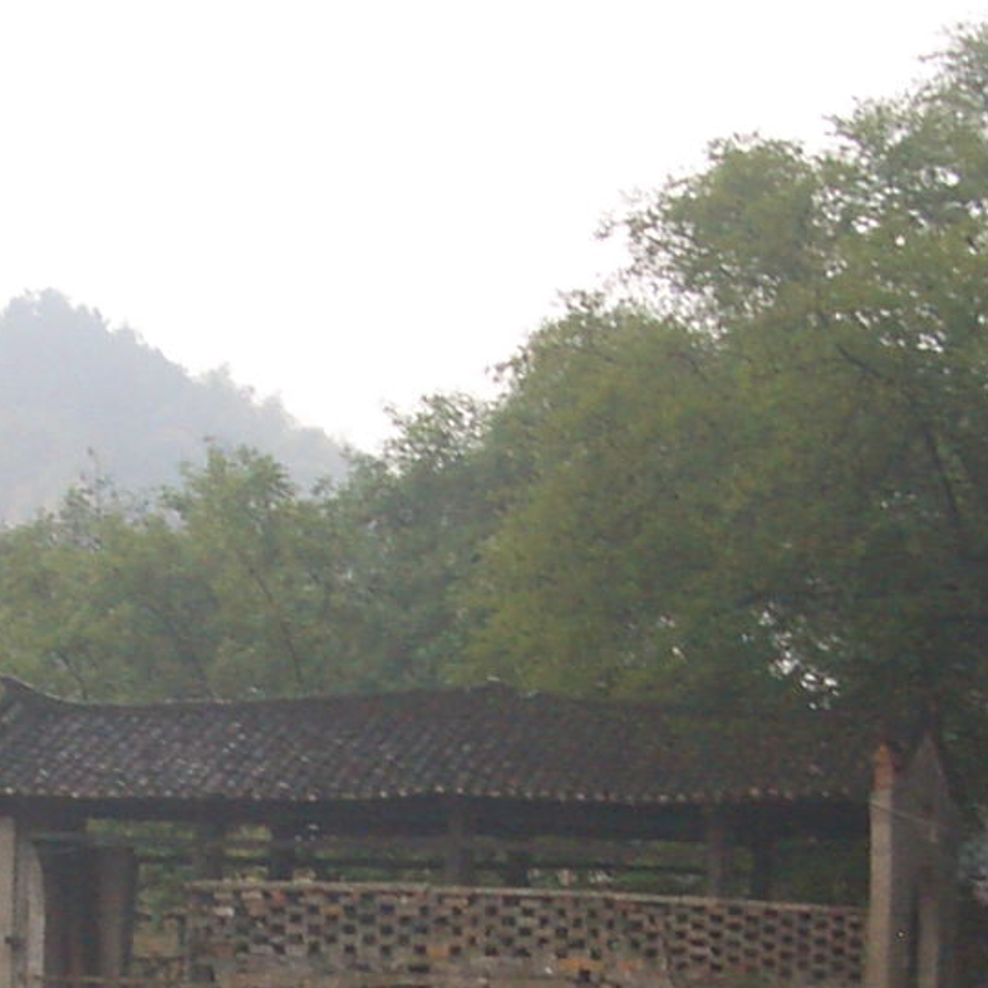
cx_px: 177
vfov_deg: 15.6
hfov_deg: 15.7
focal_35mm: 110
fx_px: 3552
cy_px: 959
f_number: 2.6
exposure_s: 1/20
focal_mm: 5.8
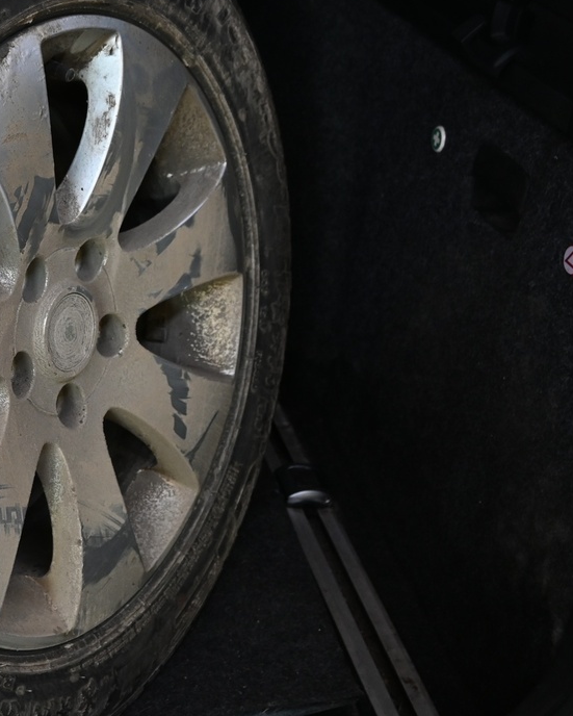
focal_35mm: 53
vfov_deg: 35.2
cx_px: -54
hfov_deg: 26.4
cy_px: 280
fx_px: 1123
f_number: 3.5
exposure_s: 1/25
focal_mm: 16
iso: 560
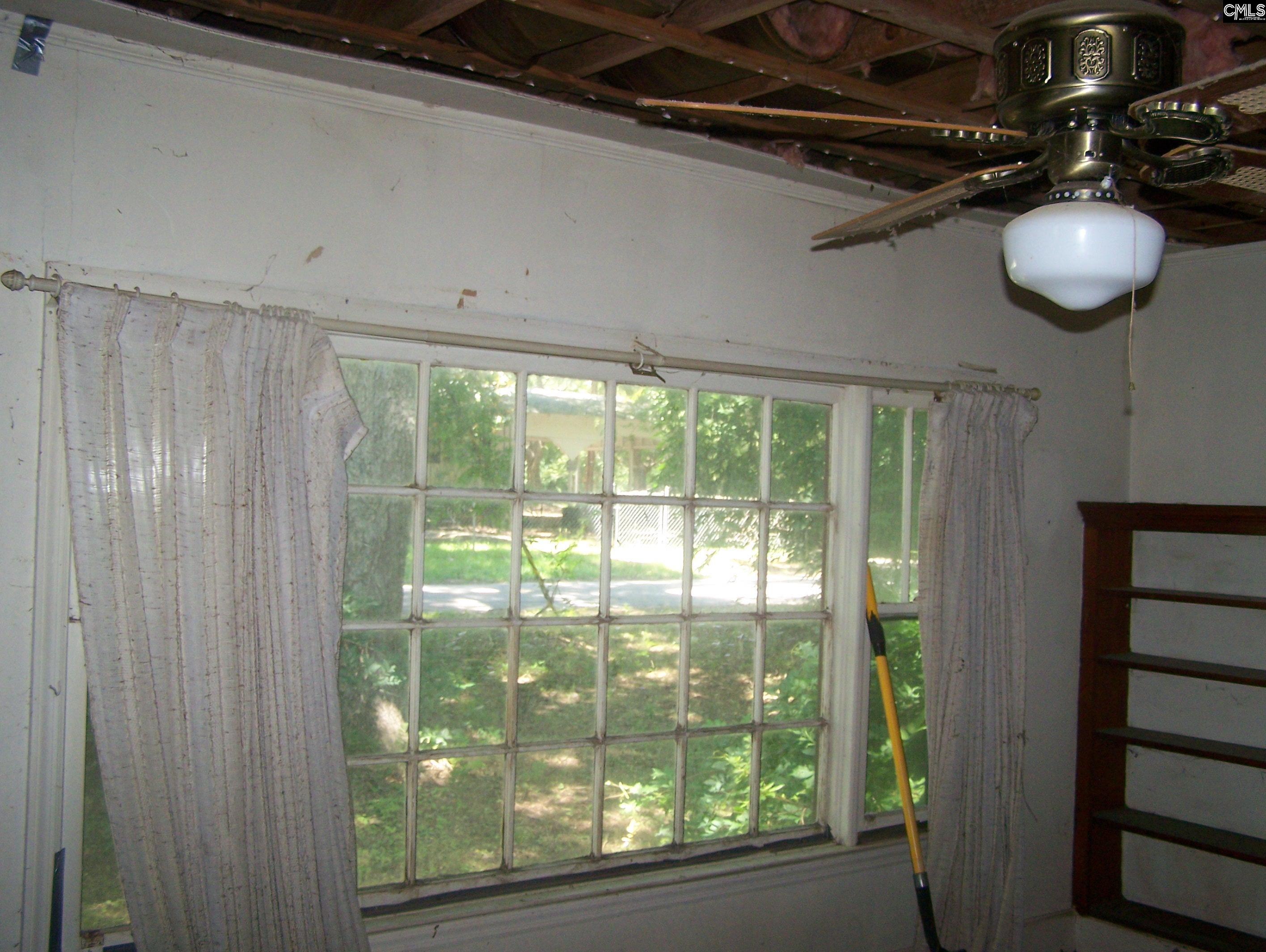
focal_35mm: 38
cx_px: 633
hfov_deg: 48.9
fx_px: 1391
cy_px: 476
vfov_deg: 37.8
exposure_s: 1/60
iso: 160
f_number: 2.8
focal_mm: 6.3
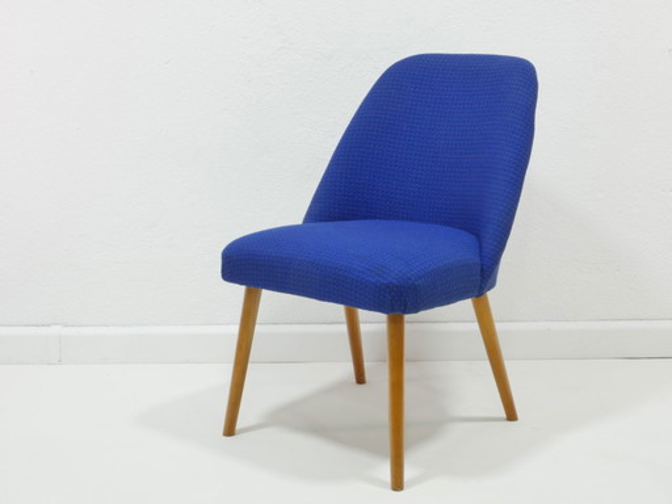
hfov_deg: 34.3
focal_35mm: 56
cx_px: 336
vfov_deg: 26.1
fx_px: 1087
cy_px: 252
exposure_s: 1/3
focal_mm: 28
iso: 200
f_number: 22
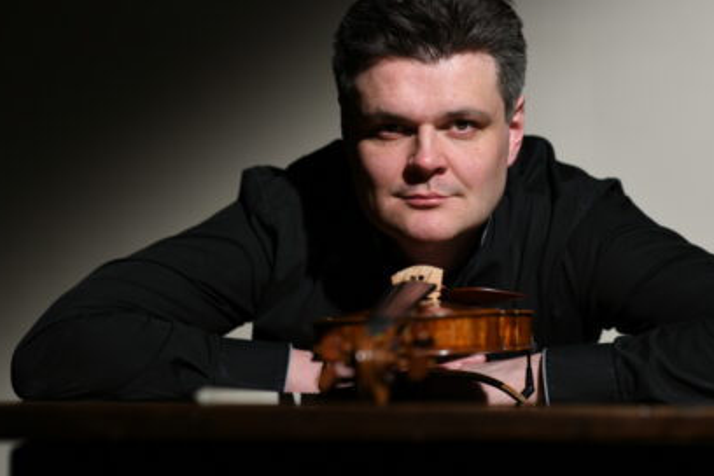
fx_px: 2023
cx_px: 406
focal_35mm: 102
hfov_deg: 20.0
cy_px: 202
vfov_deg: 13.4
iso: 200
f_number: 3.2
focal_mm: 85
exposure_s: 1/500
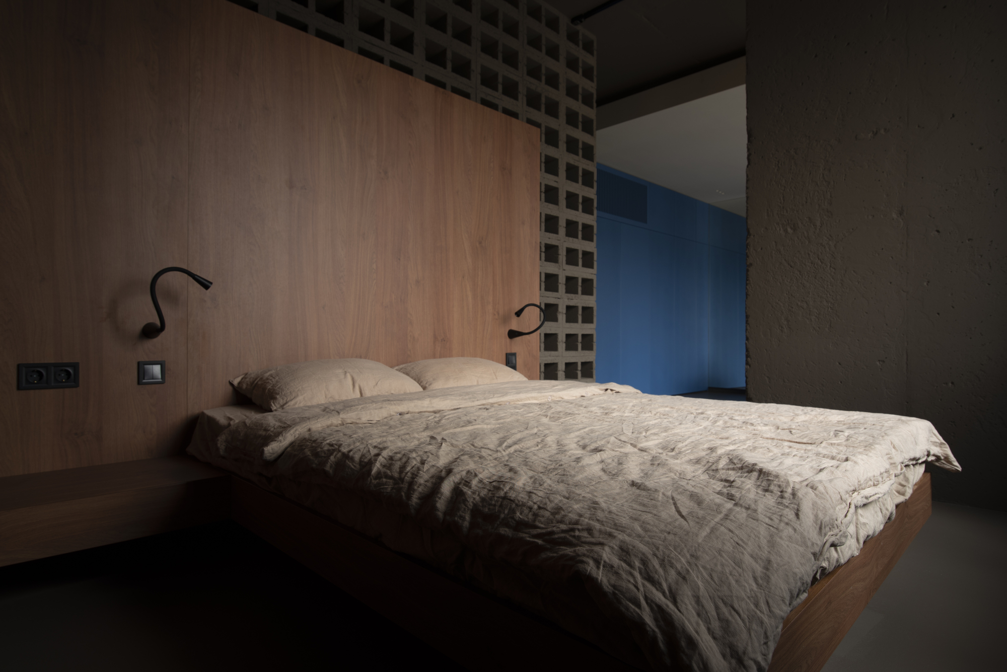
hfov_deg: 84.0
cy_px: 336
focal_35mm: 20
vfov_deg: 62.0
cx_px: 504
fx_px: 560
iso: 100
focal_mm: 20
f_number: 6.3
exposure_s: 1/1.25
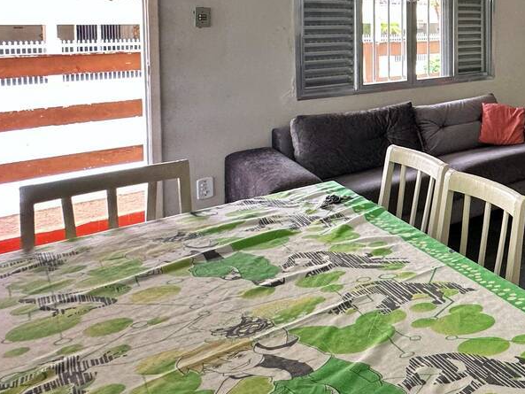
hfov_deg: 40.2
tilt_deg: -2.1
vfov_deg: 38.8
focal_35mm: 34
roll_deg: -0.7
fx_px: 516
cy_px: 36
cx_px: 614
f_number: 2.2
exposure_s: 1/120
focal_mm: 2.22
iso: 160
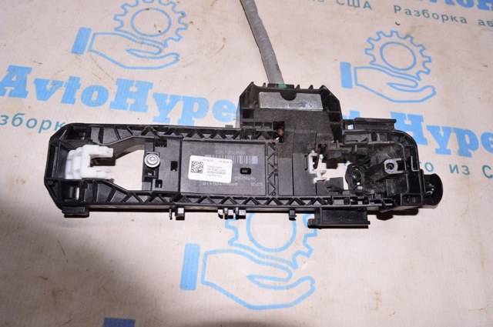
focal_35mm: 27
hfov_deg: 67.4
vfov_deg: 47.8
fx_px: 369
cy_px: 164
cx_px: 246
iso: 1600
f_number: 8
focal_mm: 18
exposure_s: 1/200
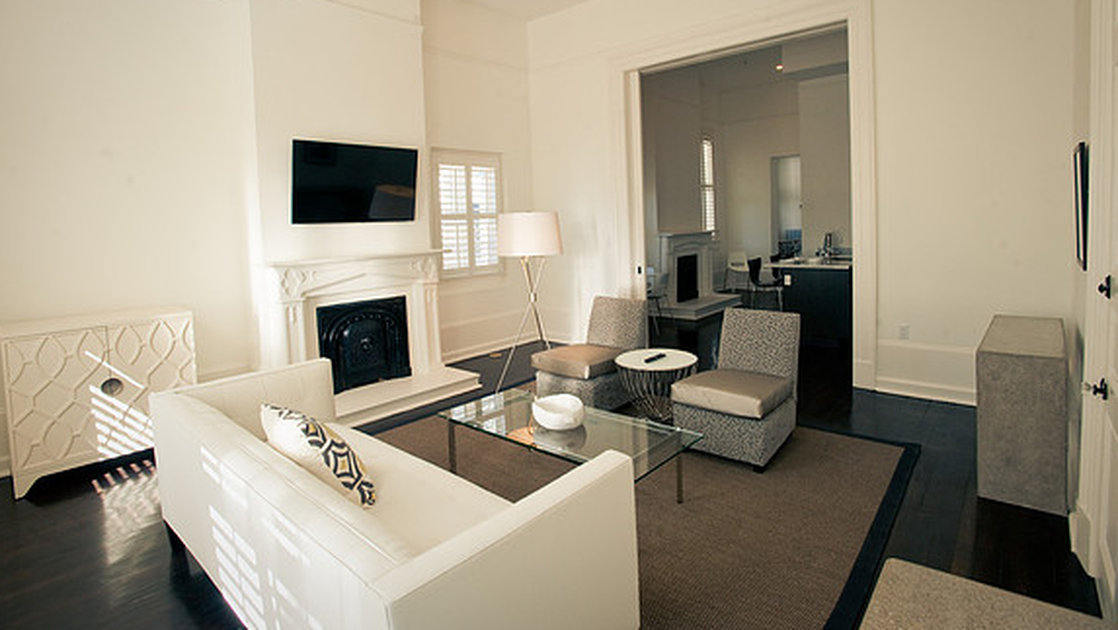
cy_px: 257
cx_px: 554
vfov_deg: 60.7
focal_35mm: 18
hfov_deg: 92.6
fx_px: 534
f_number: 8
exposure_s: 1/100
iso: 1000
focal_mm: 17
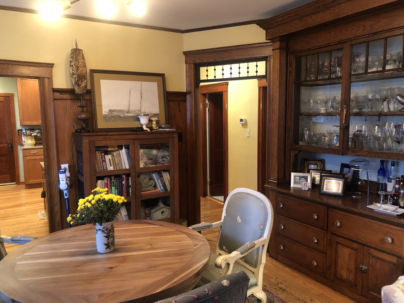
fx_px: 327
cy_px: 152
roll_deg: +0.5
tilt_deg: -7.0
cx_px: 202
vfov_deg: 49.7
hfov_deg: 63.4
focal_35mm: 28
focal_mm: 4
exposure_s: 1/12
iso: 100
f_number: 1.8
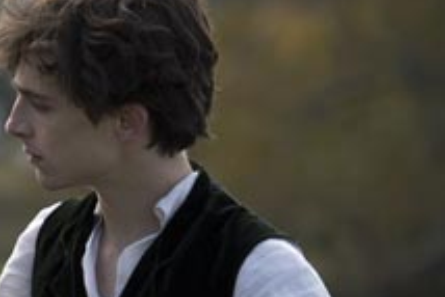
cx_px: -54
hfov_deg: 5.5
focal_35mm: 374
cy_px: 221
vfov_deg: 3.7
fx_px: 4626
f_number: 5
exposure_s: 1/500
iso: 64
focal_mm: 160
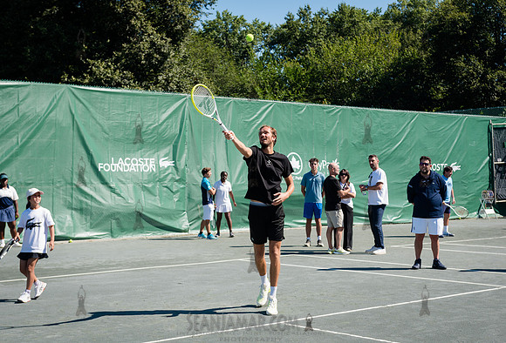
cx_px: 263
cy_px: 175
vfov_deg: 22.4
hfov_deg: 32.5
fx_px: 868
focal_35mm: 61
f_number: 4
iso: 200
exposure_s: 1/1000
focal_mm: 58
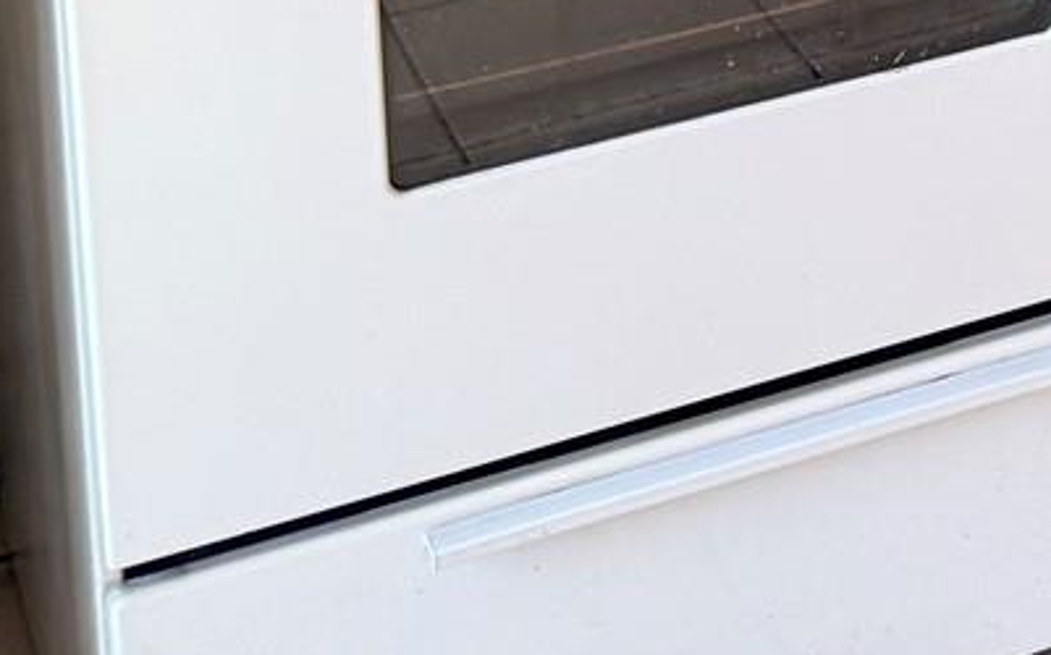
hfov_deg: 13.2
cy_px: -1121
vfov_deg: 8.8
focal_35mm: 130
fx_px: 3721
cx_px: 2291
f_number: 1.78
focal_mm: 6.76
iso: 125
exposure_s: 1/120
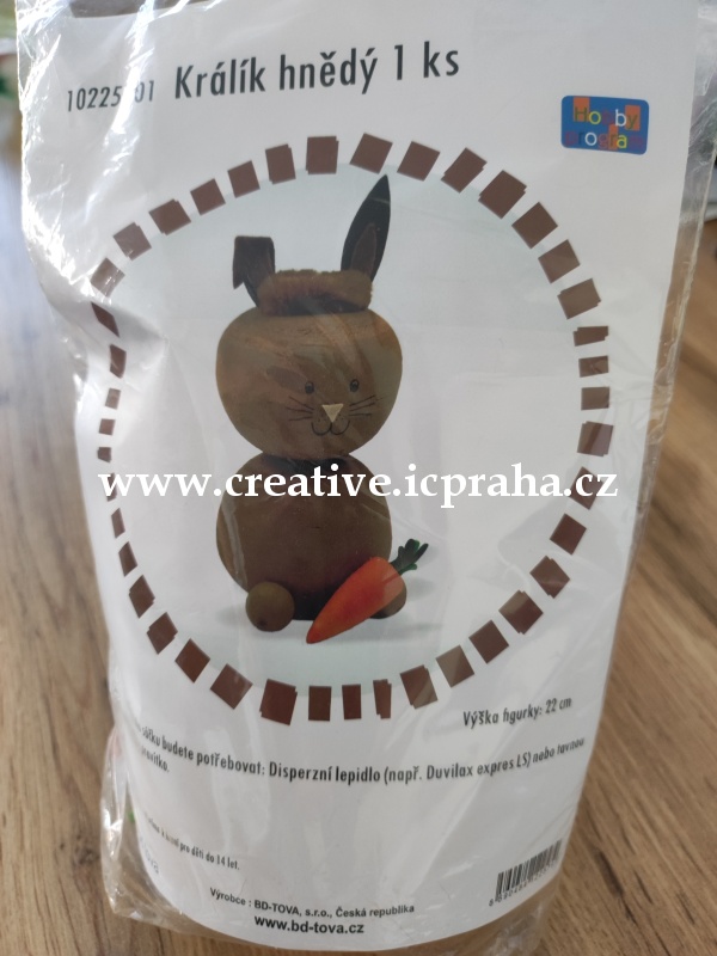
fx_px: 690
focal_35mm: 25
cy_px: 478
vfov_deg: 69.4
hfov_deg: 54.9
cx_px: 358
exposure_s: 1/50
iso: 753
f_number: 1.79
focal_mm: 4.7
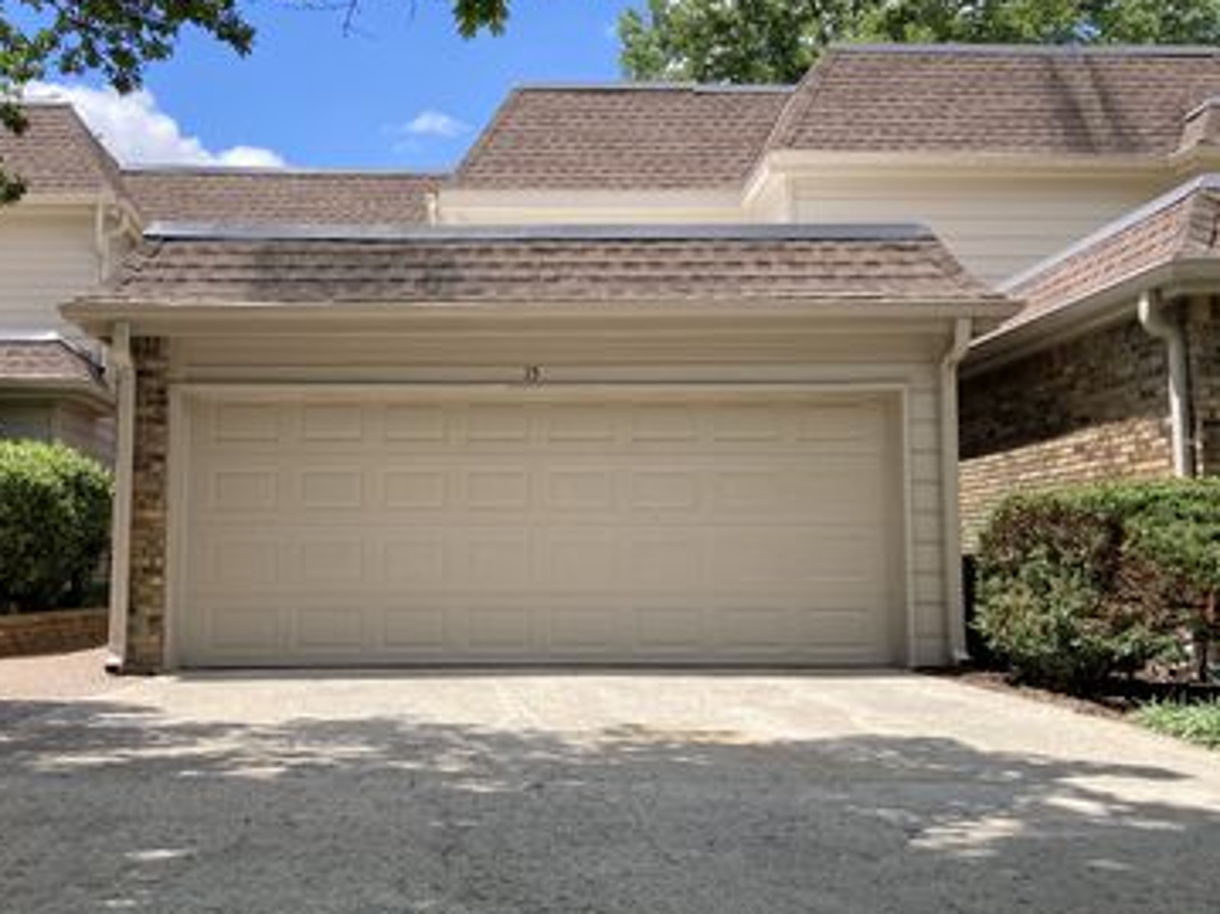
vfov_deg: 36.8
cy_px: 457
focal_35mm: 39
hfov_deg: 47.7
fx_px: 1374
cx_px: 503
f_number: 1.8
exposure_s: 1/1021
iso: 20
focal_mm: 3.99
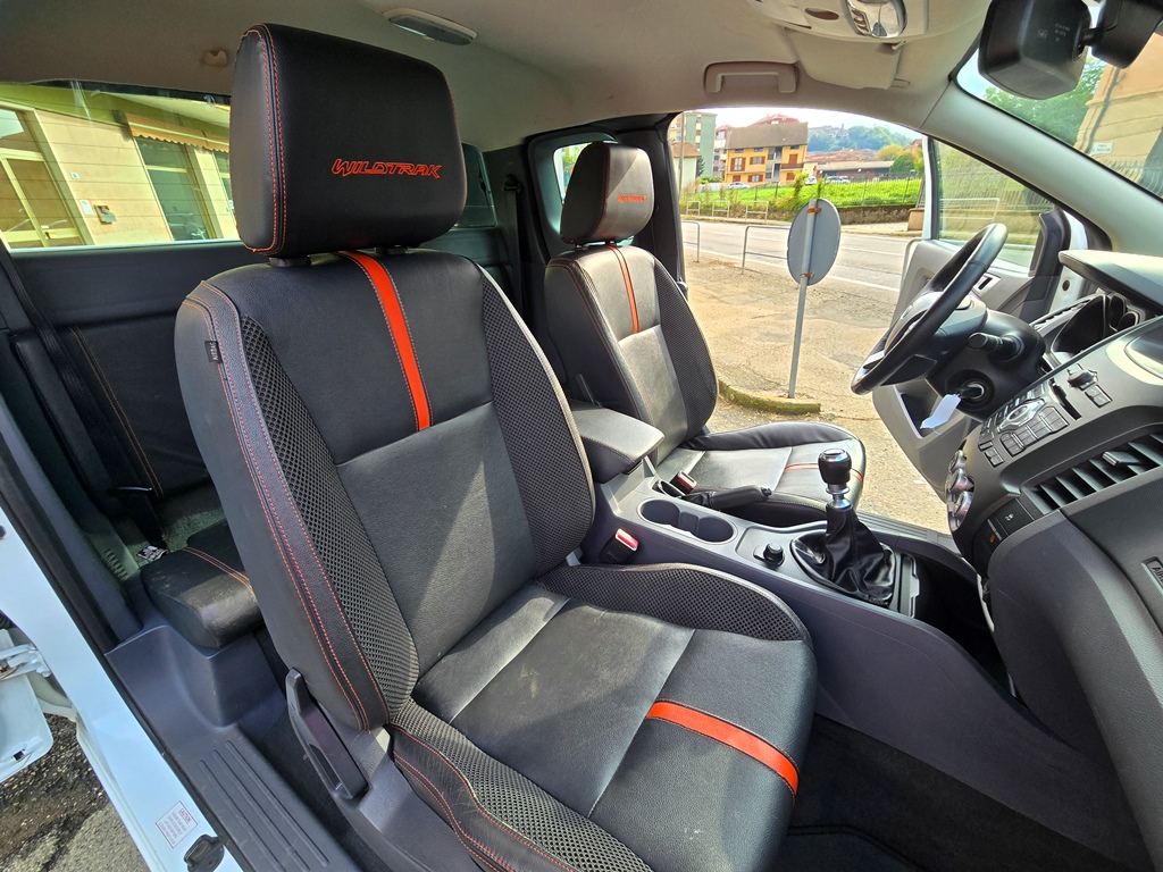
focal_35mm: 13
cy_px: 436
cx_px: 582
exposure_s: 1/227
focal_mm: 2.2
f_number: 2.2
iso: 50
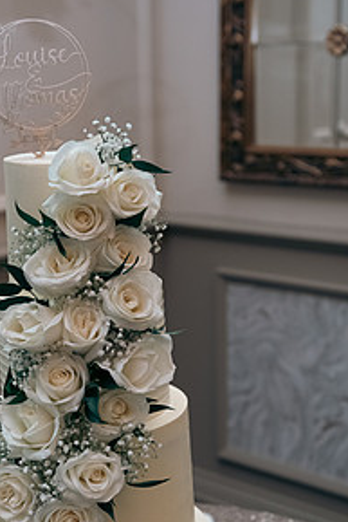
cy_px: 327
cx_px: 103
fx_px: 1014
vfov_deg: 28.7
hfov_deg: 19.4
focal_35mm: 70
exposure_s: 1/160
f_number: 3.5
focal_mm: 45
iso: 1000
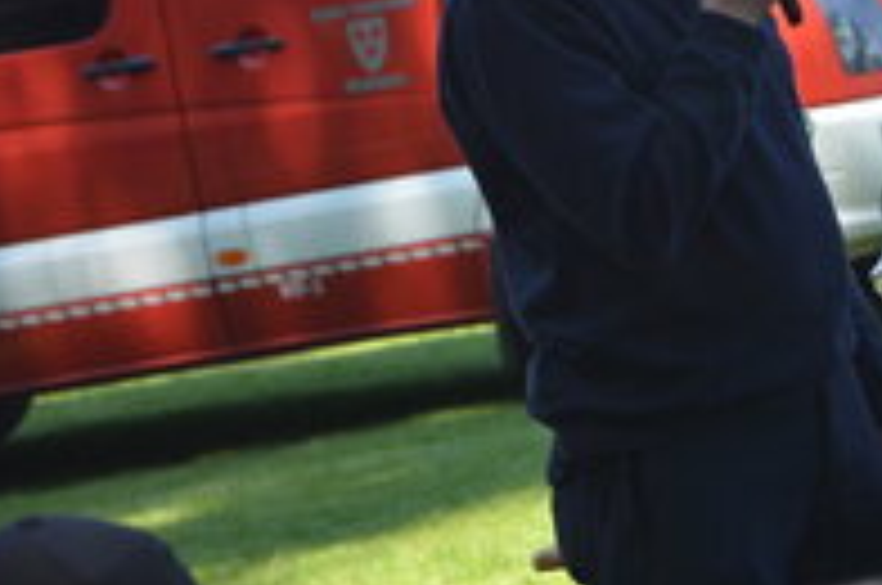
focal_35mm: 322
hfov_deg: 6.4
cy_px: 74
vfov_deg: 4.3
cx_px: 778
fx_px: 7877
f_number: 6.3
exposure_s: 1/160
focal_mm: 105
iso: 200
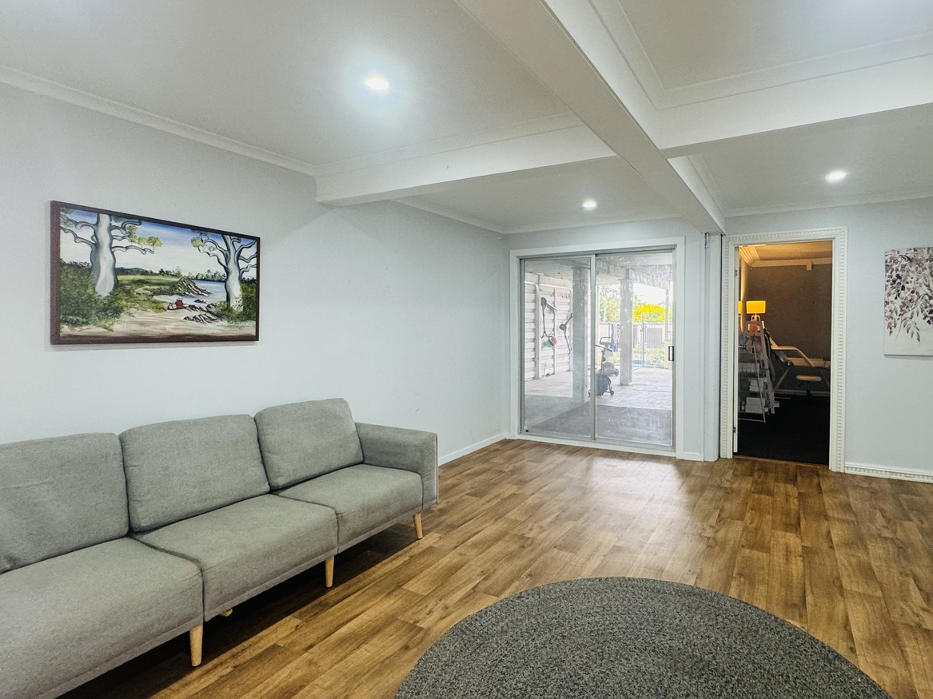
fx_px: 485
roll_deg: +1.1
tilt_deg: -1.8
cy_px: 335
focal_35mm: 18
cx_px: 534
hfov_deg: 87.2
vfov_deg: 71.6
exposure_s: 1/100
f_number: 2.2
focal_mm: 2.22
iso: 200
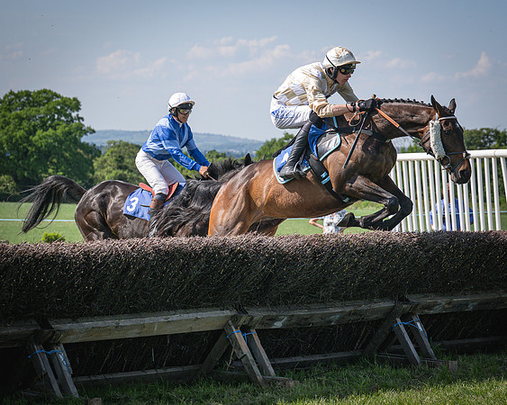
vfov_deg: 12.1
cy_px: 175
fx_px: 1909
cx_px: 280
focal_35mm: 127
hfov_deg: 15.1
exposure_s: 1/3200
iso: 400
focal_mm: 73
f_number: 4
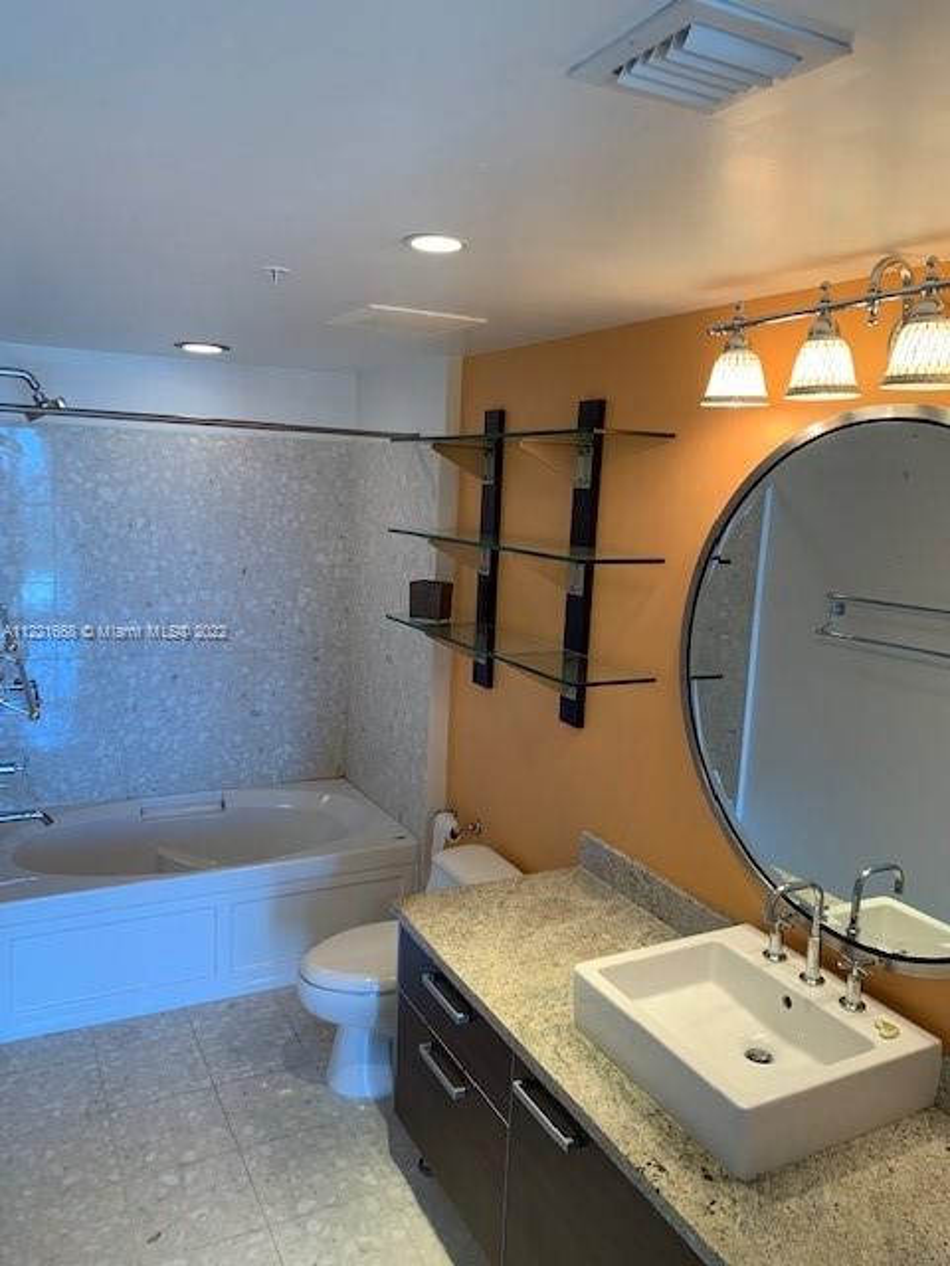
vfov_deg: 67.3
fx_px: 951
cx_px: 475
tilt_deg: -8.5
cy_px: 633
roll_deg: -2.3
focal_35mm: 26
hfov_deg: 53.1
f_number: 1.8
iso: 80
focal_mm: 4.25
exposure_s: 1/60
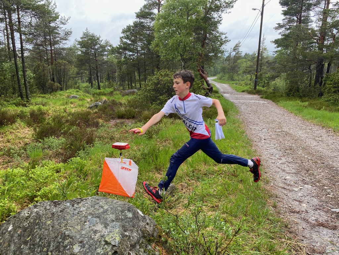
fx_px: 255
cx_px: 170
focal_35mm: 26
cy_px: 128
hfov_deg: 67.3
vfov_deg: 53.1
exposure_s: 1/144
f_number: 1.8
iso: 32
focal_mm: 4.25
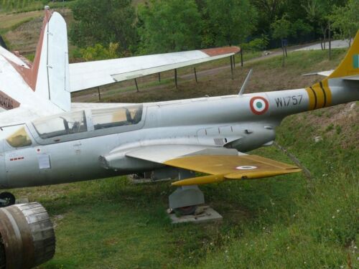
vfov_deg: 25.7
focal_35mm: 57
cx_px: 180
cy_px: 134
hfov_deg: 33.8
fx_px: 591
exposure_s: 1/250
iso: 100
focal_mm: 9.8
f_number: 5
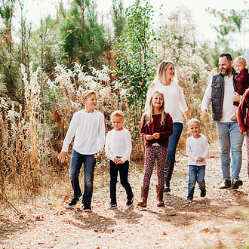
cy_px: 124
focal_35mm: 127
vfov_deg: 13.7
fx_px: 1034
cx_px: 192
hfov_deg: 13.7
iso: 100
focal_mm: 85
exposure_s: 1/1250
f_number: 2.2
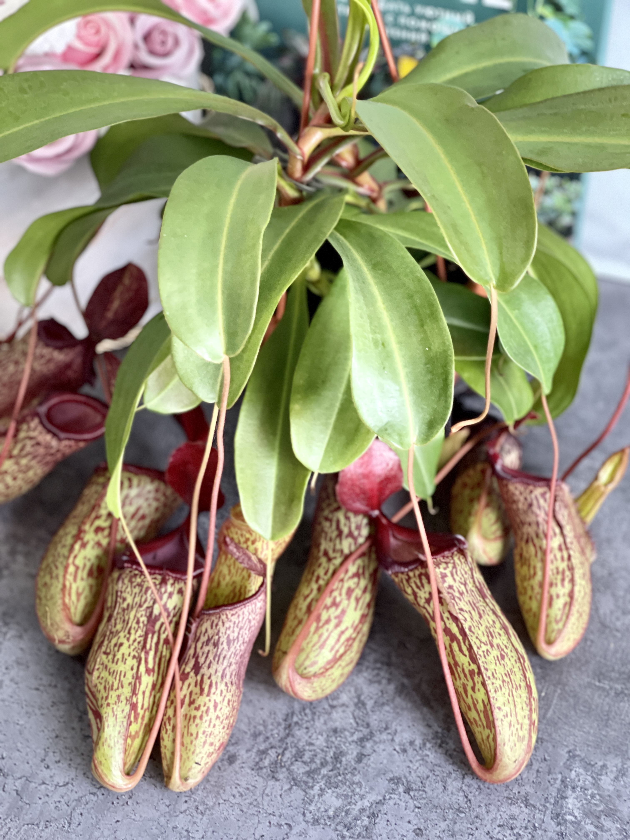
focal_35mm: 64
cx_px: 315
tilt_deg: -41.5
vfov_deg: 30.3
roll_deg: +1.7
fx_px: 1553
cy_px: 420
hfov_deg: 22.9
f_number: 2.2
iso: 250
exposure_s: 1/33
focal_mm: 7.5
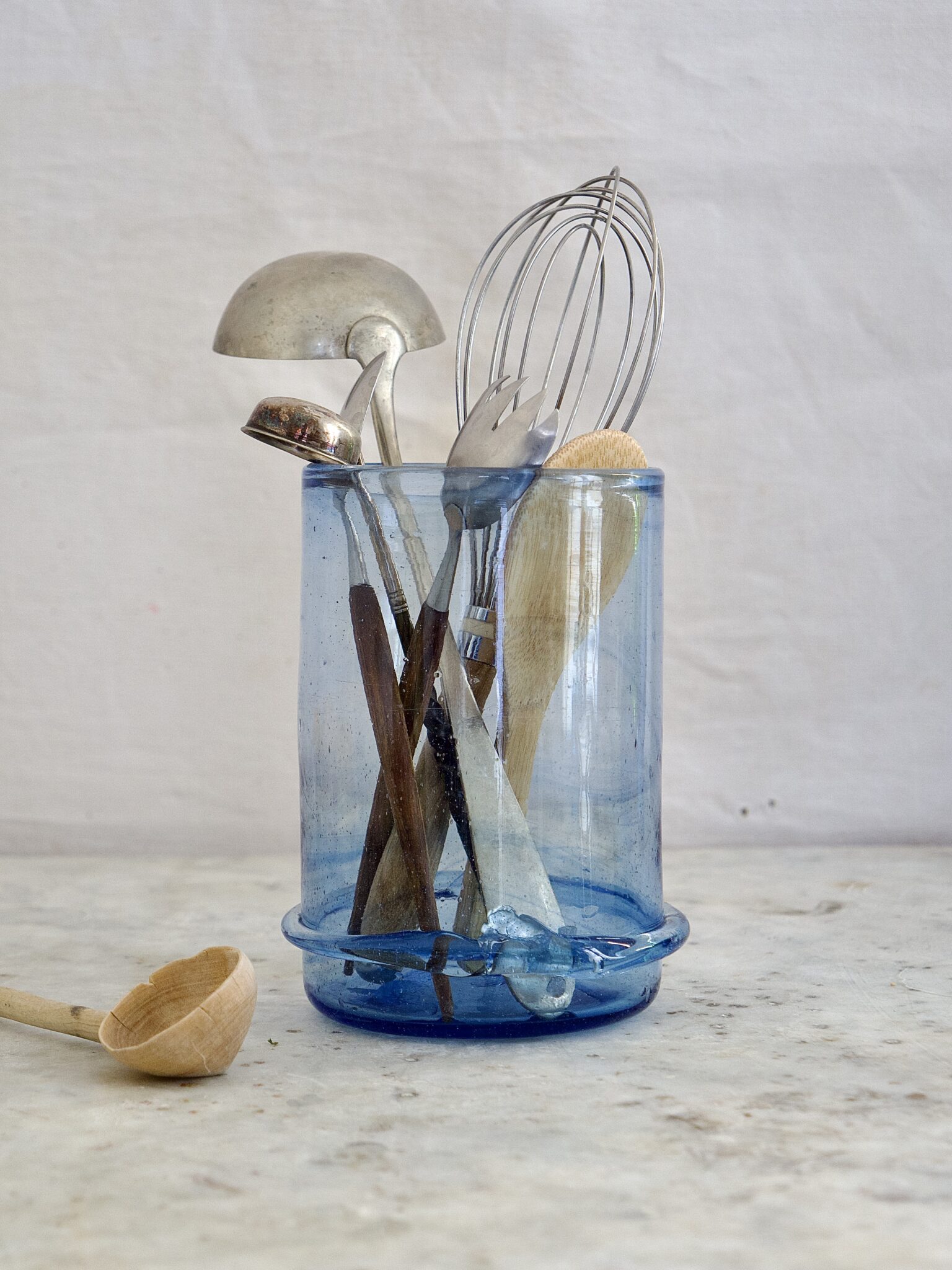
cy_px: 635
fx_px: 3227
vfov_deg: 22.3
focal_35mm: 88
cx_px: 476
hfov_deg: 16.8
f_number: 3.9
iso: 400
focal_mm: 44
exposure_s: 1/100
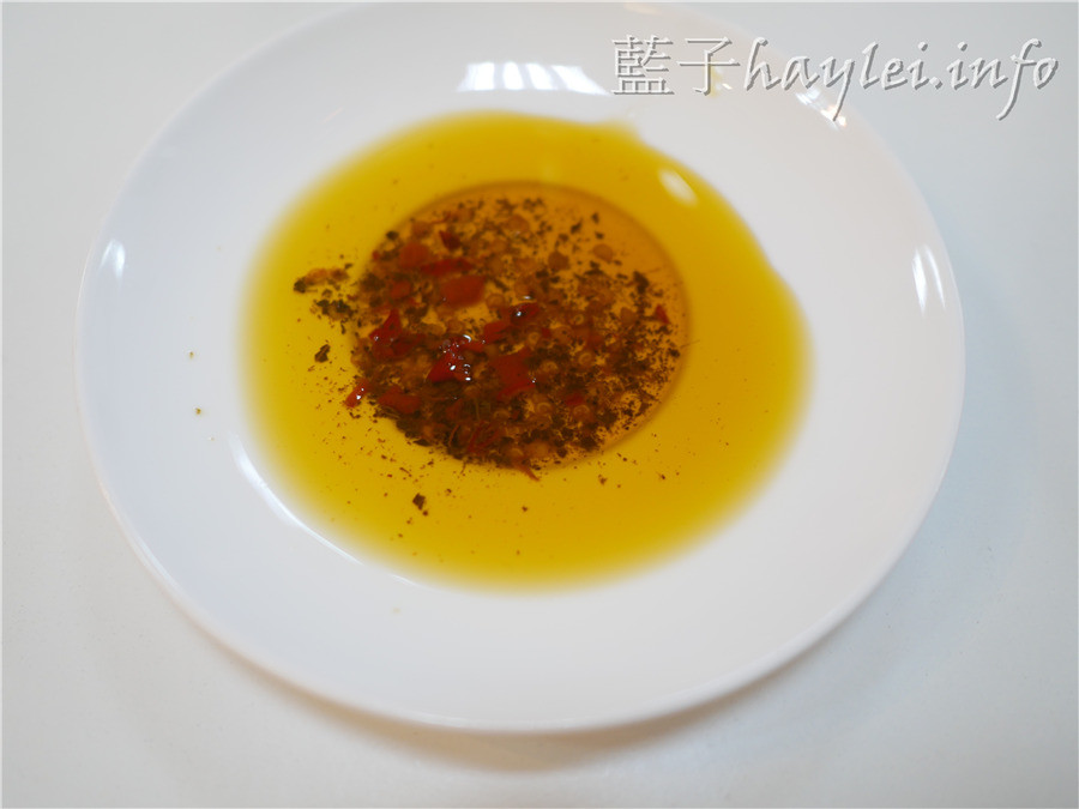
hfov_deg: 60.0
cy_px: 404
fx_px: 935
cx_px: 540
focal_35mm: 30
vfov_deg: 46.8
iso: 200
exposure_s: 1/80
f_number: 1.7
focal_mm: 15
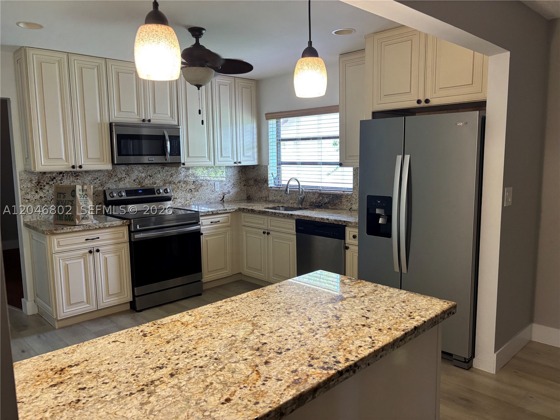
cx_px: 280
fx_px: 421
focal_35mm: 26
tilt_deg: -6.4
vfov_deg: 53.1
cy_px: 210
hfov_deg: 67.3
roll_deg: +1.1
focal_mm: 5.96
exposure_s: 1/60
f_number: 1.6
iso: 200
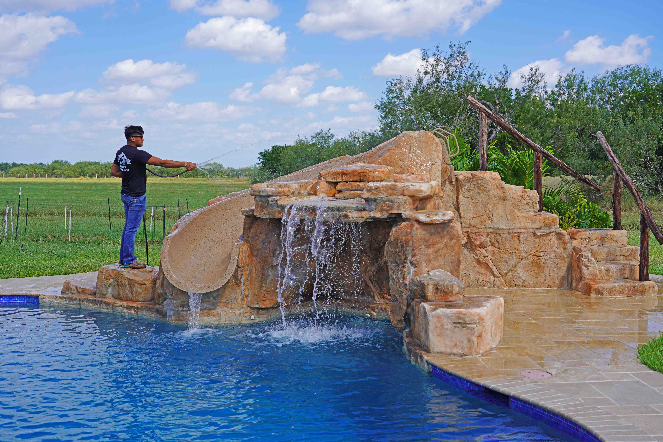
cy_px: 221
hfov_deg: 47.4
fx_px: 755
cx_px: 332
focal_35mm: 41
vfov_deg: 32.6
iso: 100
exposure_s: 1/640
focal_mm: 41
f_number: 5
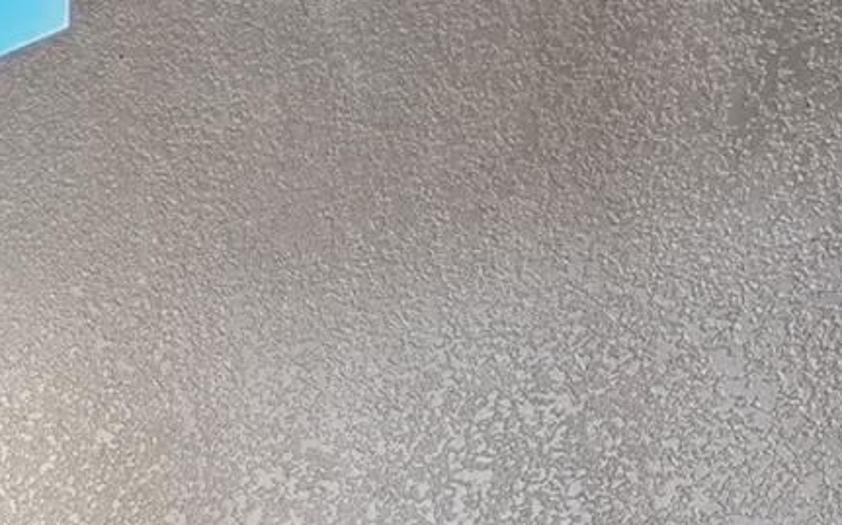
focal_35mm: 53
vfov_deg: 18.8
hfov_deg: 27.8
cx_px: -381
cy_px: 947
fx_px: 1216
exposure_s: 1/8
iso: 400
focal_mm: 14
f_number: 11
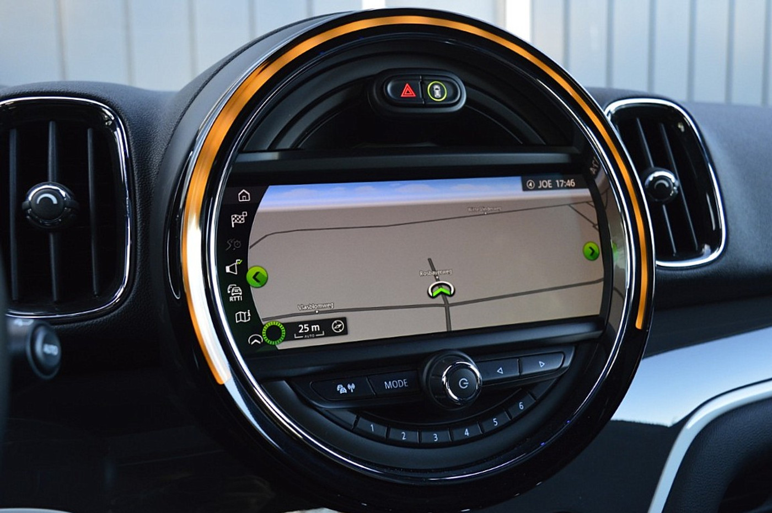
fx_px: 707
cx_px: 386
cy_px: 256
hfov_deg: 57.3
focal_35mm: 33
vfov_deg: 39.9
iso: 800
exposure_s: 1/60
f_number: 5
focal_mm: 22
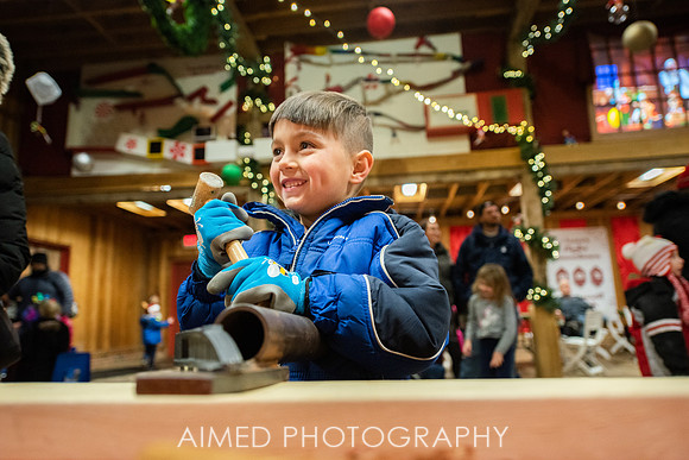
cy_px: 230
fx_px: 473
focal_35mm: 25
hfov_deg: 72.2
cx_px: 344
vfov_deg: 51.9
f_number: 2.8
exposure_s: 1/200
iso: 2000
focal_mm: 24
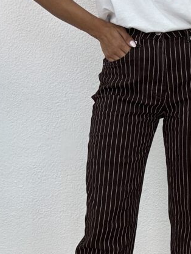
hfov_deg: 18.9
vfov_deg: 25.3
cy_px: 146
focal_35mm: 77
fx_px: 566
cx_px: 160
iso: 40
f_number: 1.9
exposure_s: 1/100
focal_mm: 2.69
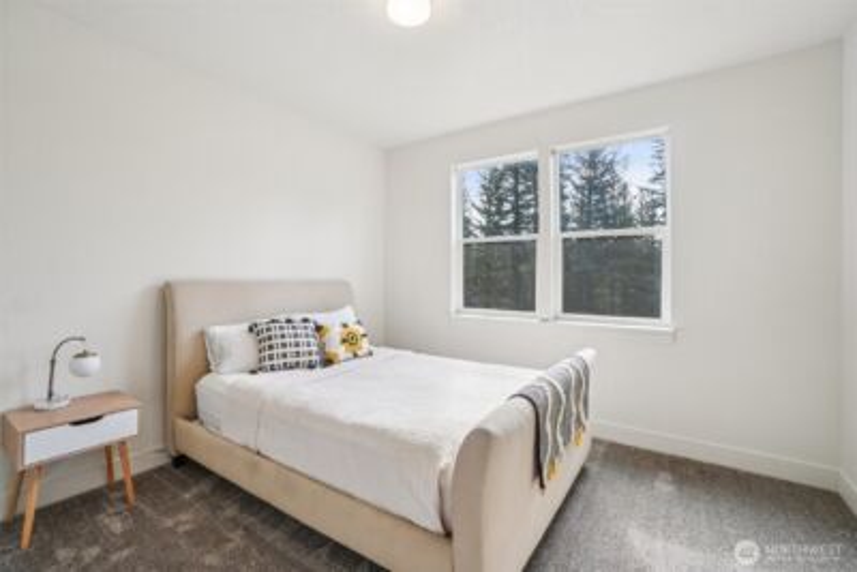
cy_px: 286
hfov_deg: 100.4
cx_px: 428
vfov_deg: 77.4
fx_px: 357
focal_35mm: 15
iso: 400
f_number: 8
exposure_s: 1/80
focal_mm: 10
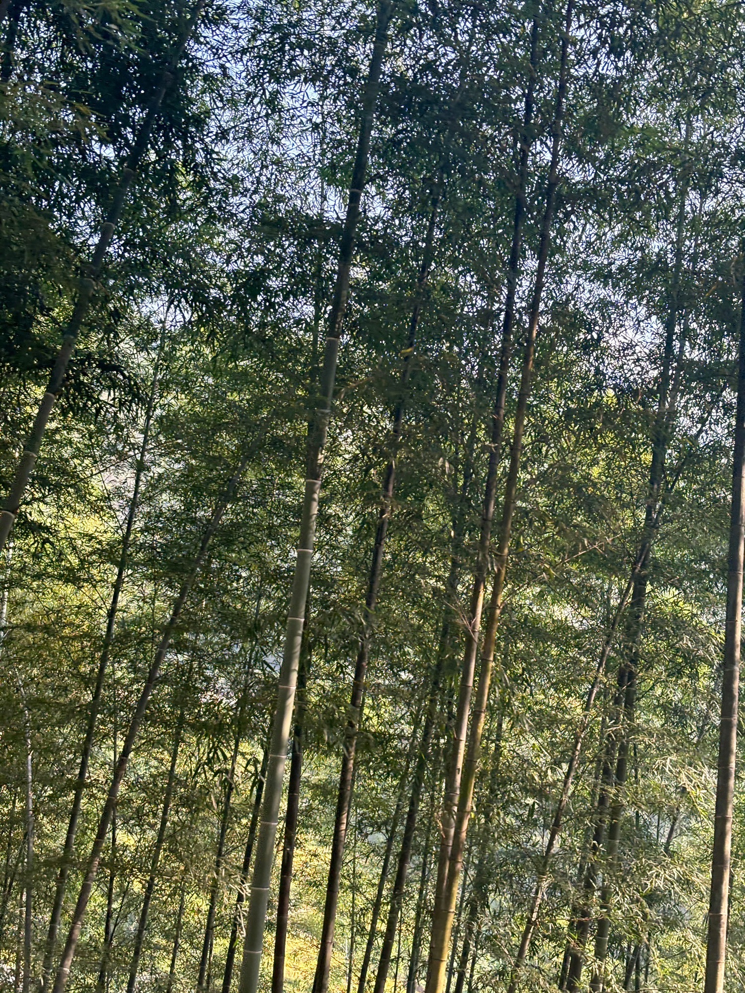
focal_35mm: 52
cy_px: 496
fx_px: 1492
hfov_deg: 28.0
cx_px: 372
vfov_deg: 36.8
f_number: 1.6
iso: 32
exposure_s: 1/205
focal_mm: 5.96
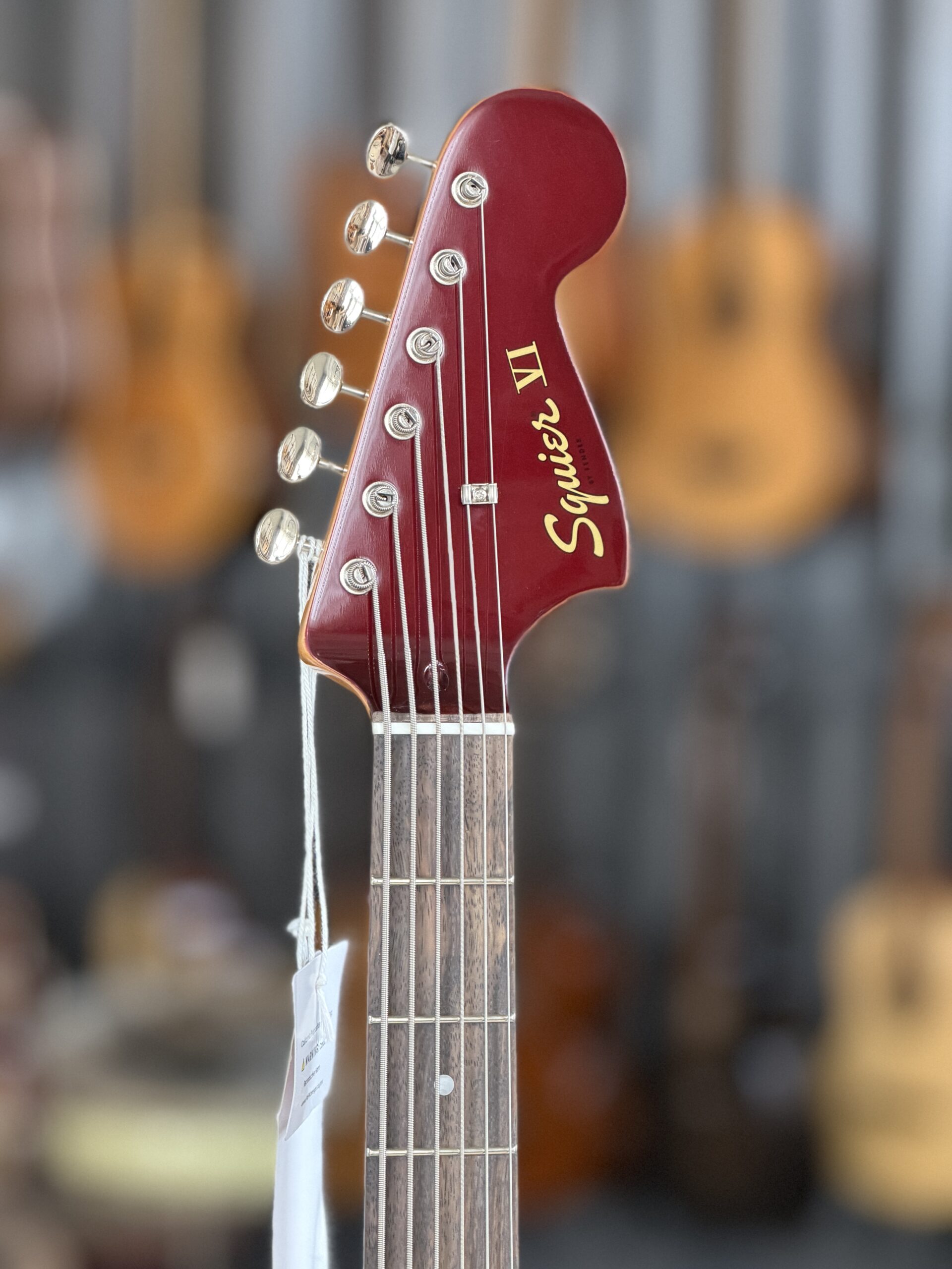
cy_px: 634
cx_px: 476
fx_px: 3667
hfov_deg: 14.8
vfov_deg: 19.6
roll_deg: -0.3
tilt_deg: -4.3
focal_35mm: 100
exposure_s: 1/81
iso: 500
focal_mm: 16.89
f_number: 2.8
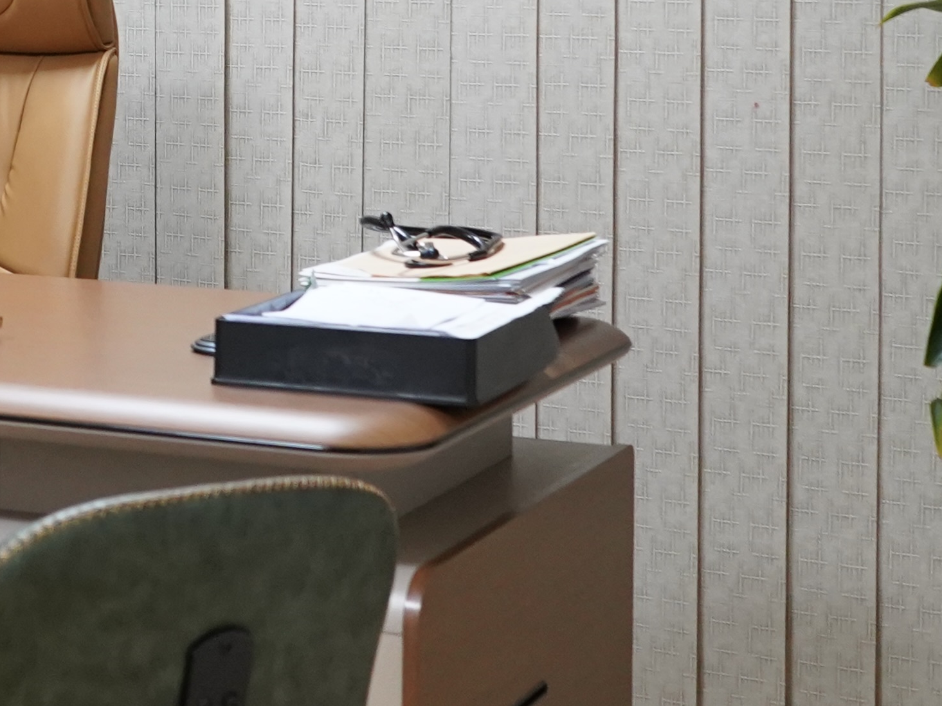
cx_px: -281
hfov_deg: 17.0
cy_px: -113
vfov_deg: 13.3
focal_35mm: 109
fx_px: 2966
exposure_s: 1/200
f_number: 3.2
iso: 2500
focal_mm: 28
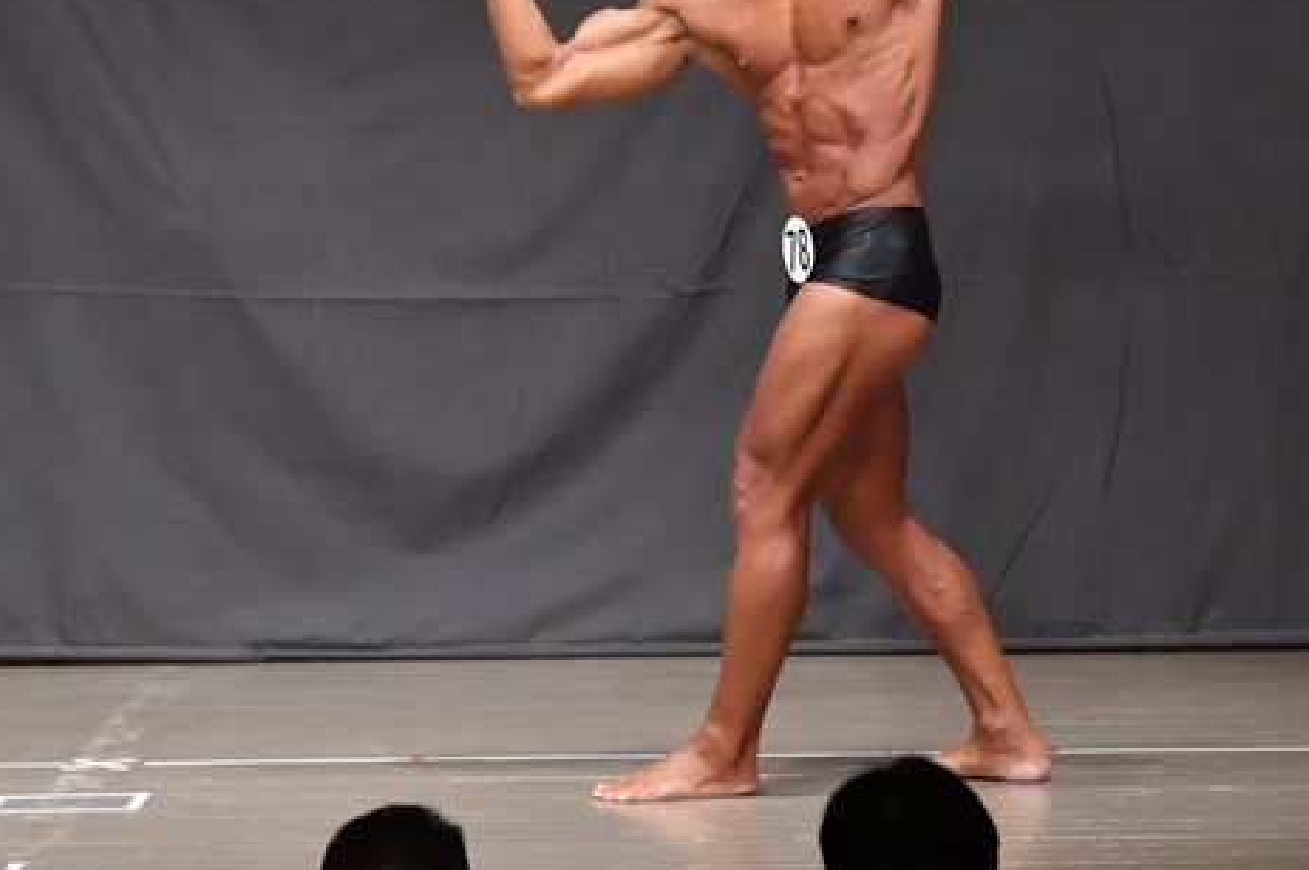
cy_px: 303
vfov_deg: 4.4
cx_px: 766
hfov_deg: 6.6
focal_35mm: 314
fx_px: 11405
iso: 8000
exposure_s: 1/400
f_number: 5.6
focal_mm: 125
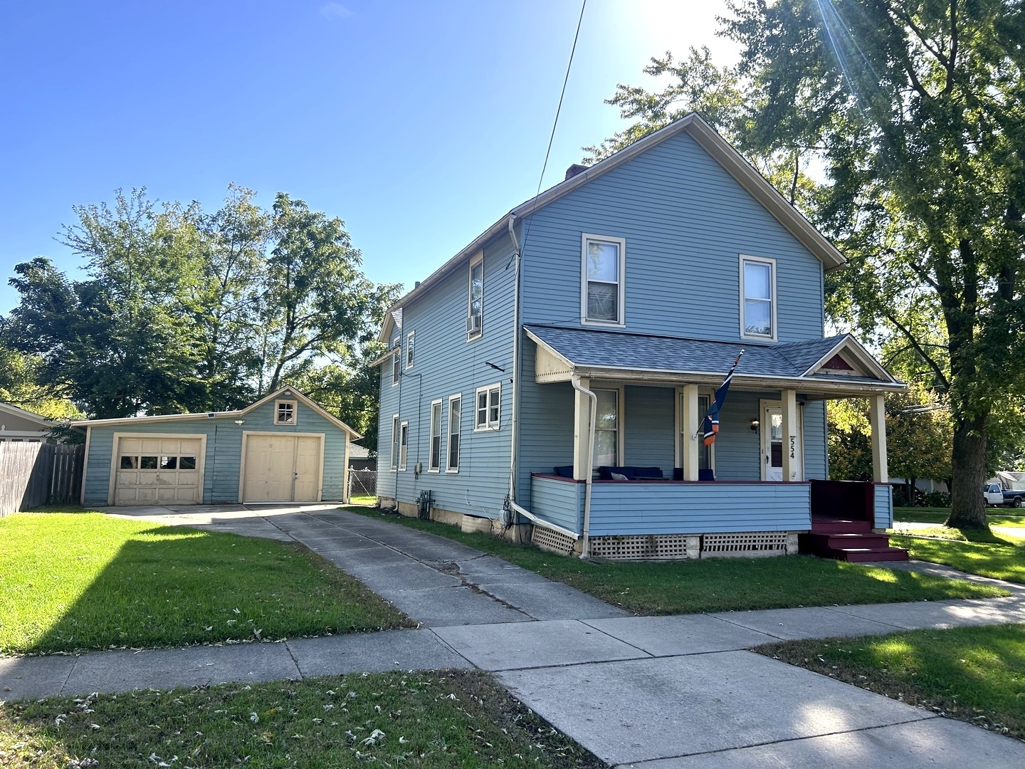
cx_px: 512
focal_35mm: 26
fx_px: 770
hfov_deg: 67.3
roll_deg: -1.0
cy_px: 384
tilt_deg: +5.4
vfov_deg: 53.1
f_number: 1.5
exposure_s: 1/1751
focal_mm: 5.7
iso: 50
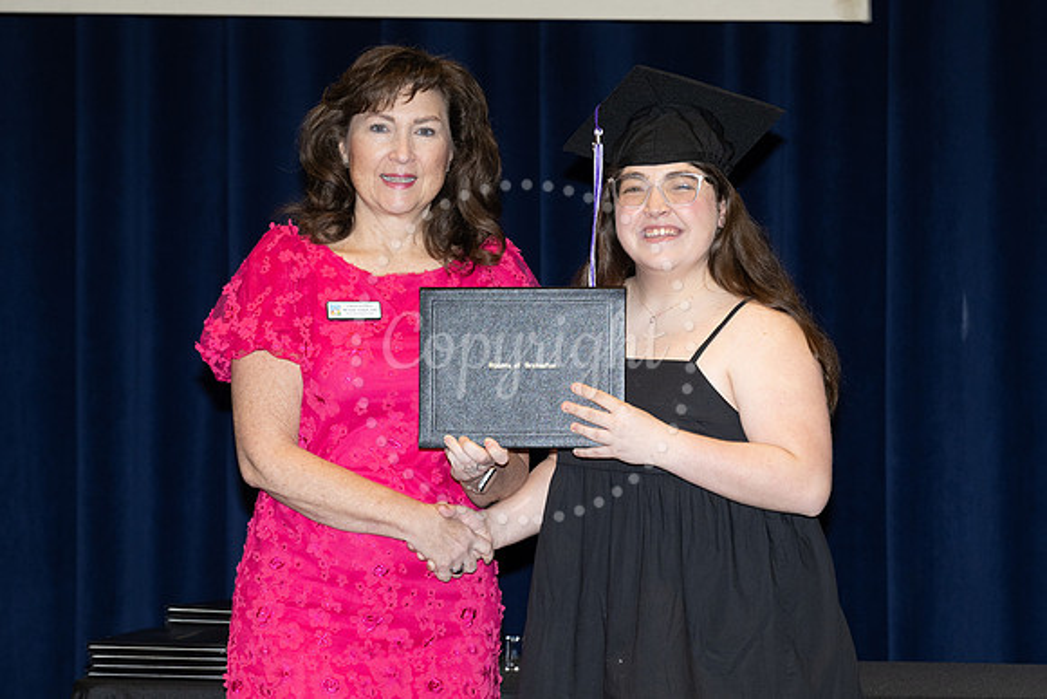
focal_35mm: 157
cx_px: 524
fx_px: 4568
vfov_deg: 8.7
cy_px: 383
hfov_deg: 13.1
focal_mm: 115
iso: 640
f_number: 5.6
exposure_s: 1/80
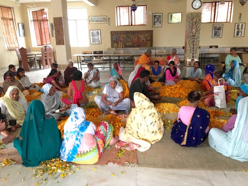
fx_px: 208
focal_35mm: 29
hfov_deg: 61.7
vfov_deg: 48.2
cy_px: 93
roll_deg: +0.5
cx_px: 124
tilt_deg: -15.8
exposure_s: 1/25
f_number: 2.2
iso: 200
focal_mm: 4.15
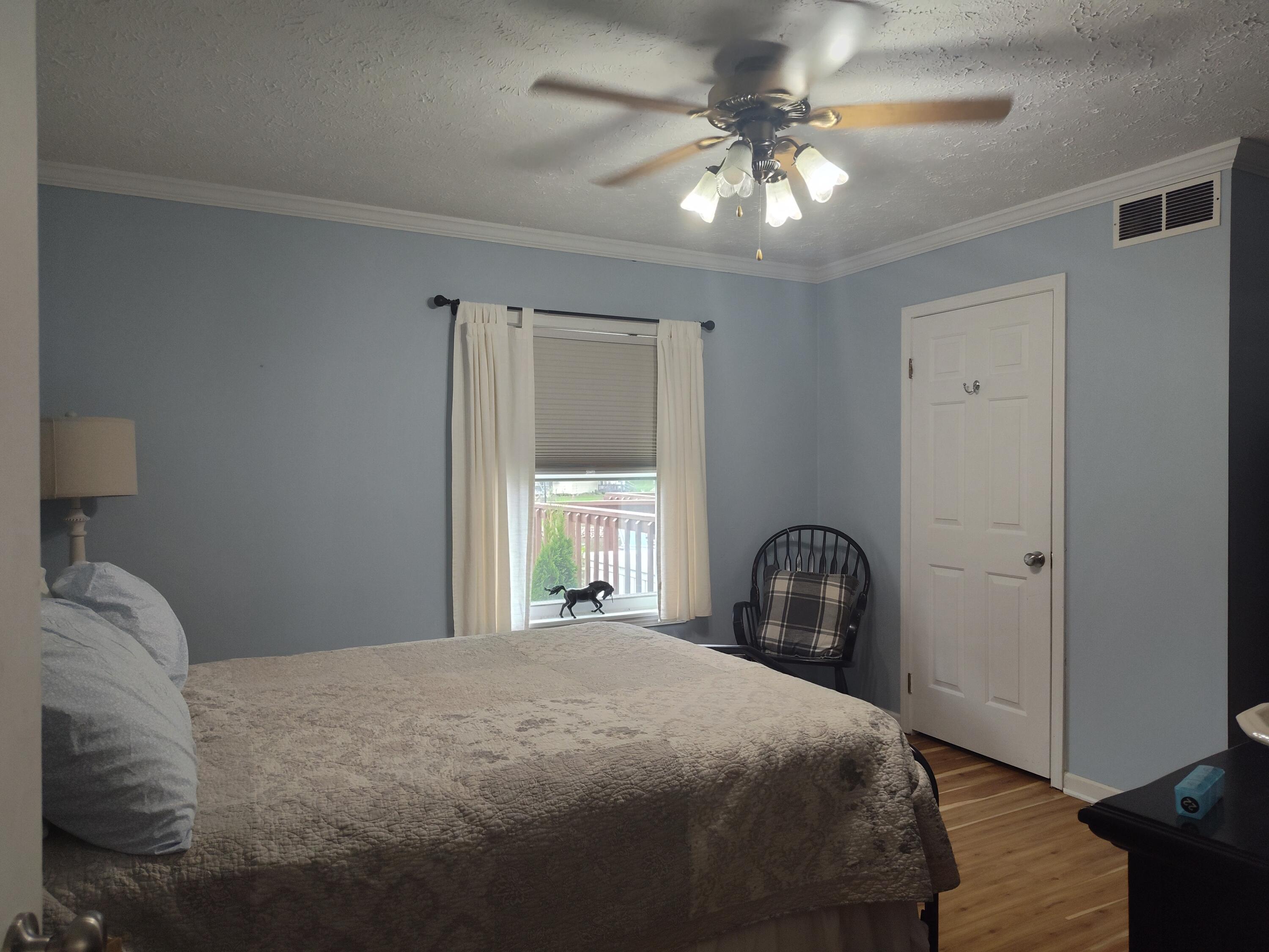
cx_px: 634
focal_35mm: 23
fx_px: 843
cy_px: 476
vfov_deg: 58.9
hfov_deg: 73.9
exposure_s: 1/120
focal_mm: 5.56
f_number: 1.8
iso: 497
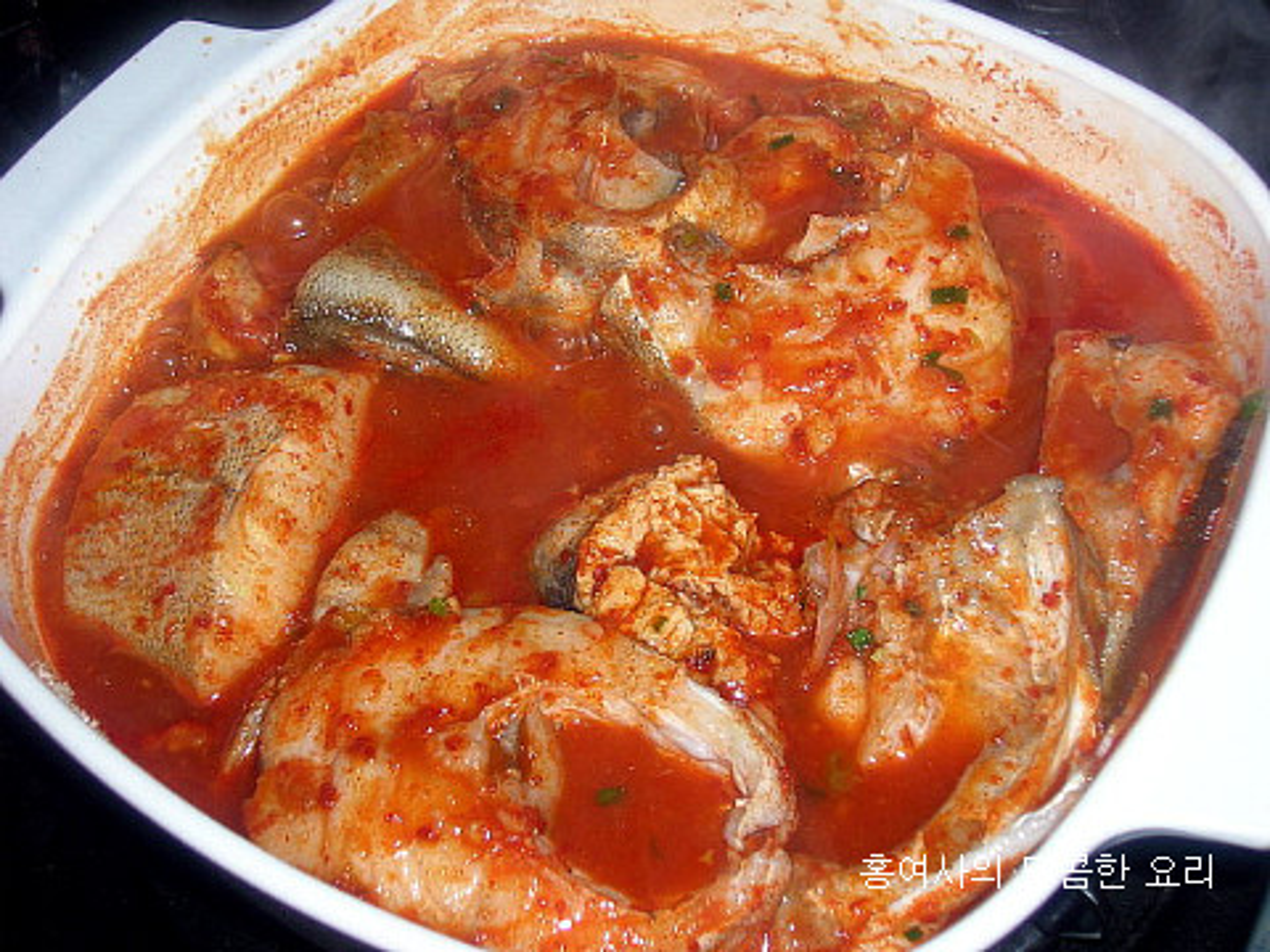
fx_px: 1688
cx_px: 635
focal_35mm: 46
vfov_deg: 31.5
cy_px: 476
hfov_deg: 41.2
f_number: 3.2
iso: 50
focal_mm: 7.7
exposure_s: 1/60.1
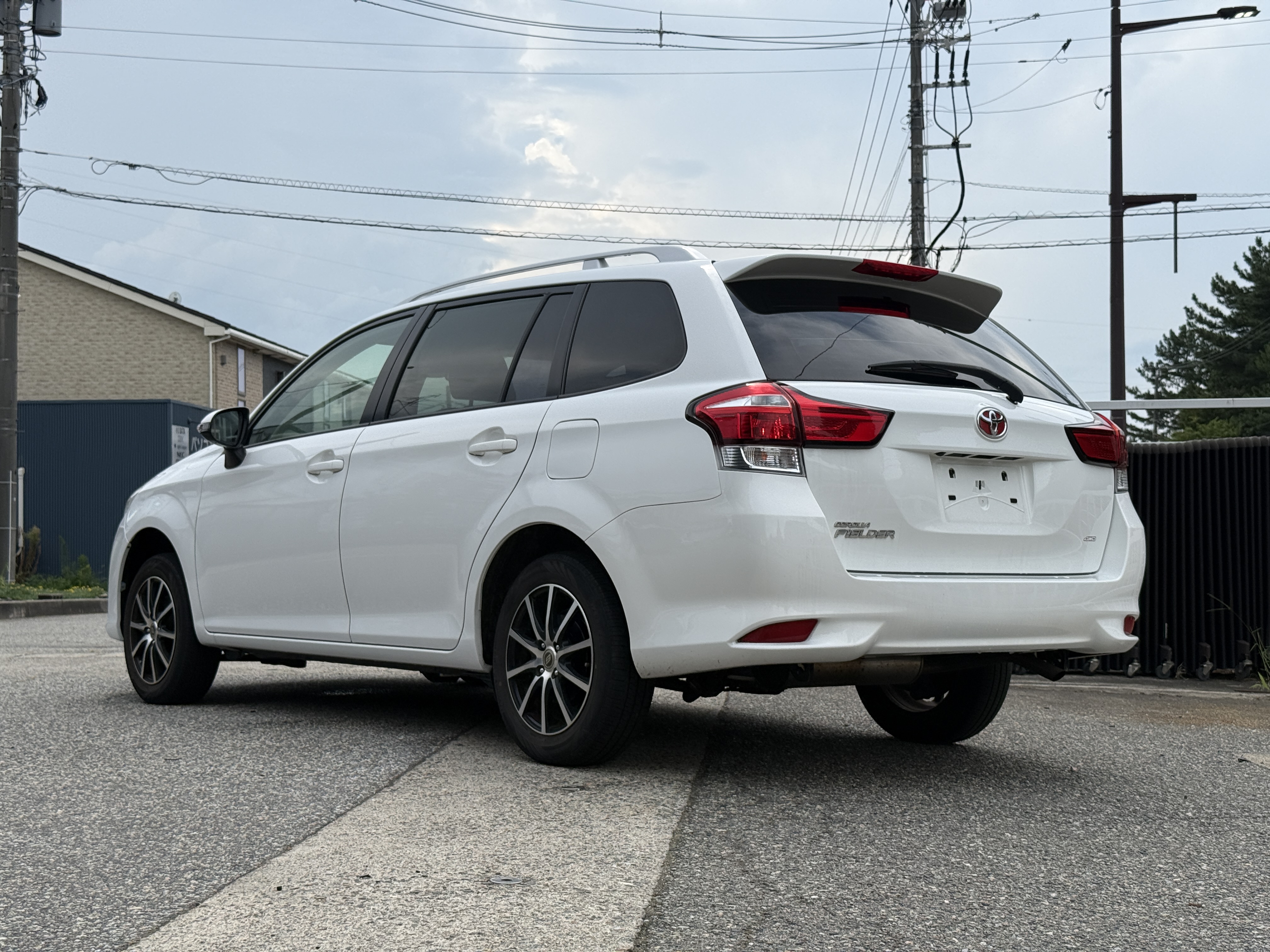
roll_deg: -0.2
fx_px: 1761
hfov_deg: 39.7
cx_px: 635
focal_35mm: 48
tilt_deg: +1.8
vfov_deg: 30.3
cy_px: 476
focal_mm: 6.76
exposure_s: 1/4587
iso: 64
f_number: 1.78
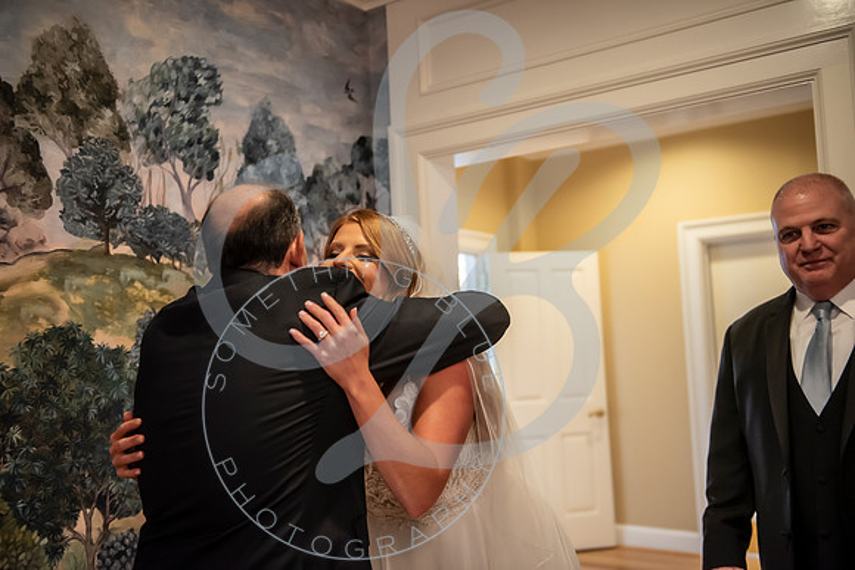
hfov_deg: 53.1
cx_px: 428
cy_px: 285
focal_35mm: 36
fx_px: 855
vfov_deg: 36.9
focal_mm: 36
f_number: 2.8
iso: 2500
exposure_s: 1/125
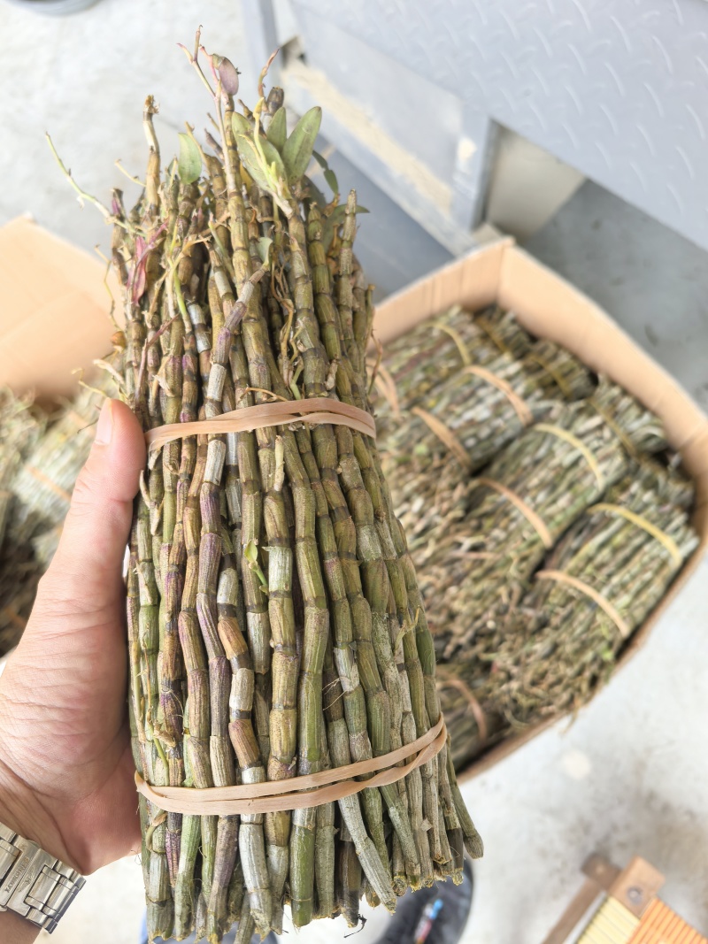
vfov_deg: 65.3
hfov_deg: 51.3
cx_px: 354
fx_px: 736
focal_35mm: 27
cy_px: 472
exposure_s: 1/100
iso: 50
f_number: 2
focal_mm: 6.35
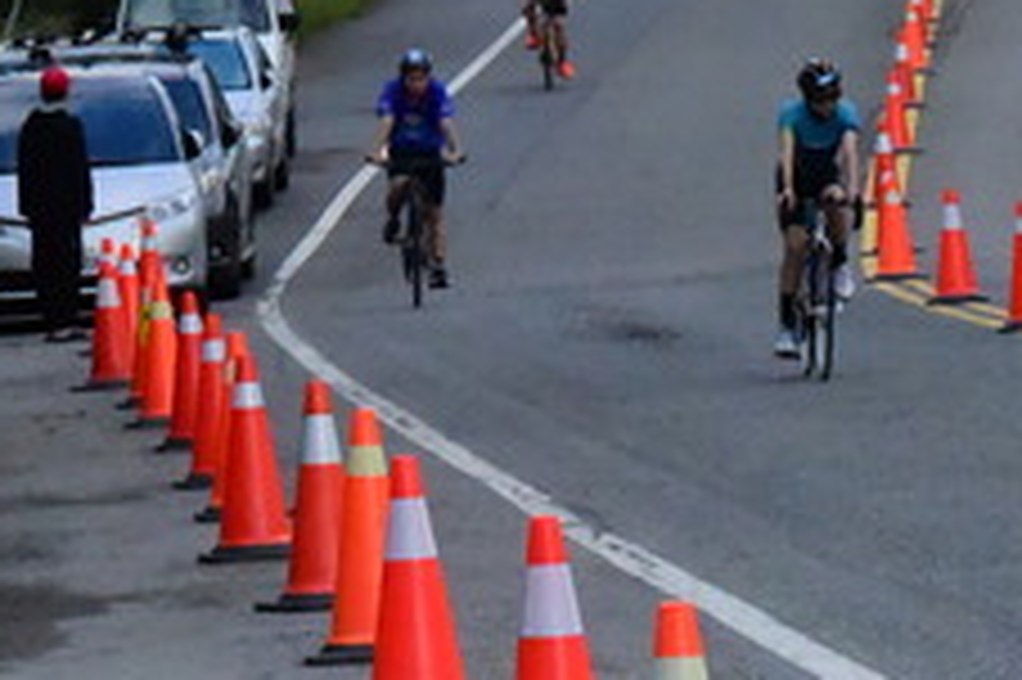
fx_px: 11716
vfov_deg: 3.3
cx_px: 833
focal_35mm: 413
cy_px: 137
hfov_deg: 5.0
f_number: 16
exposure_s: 1/4000
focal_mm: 120
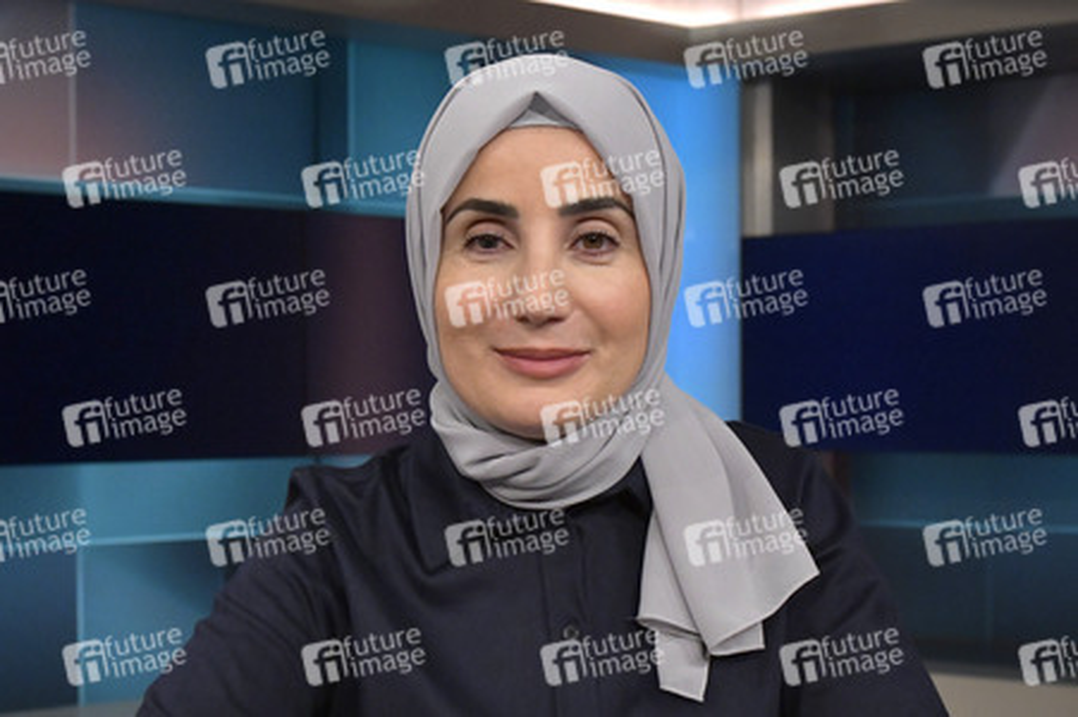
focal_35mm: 29
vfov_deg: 44.9
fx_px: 868
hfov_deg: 63.7
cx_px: 539
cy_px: 358
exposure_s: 1/200
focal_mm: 29
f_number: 5.6
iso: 2500
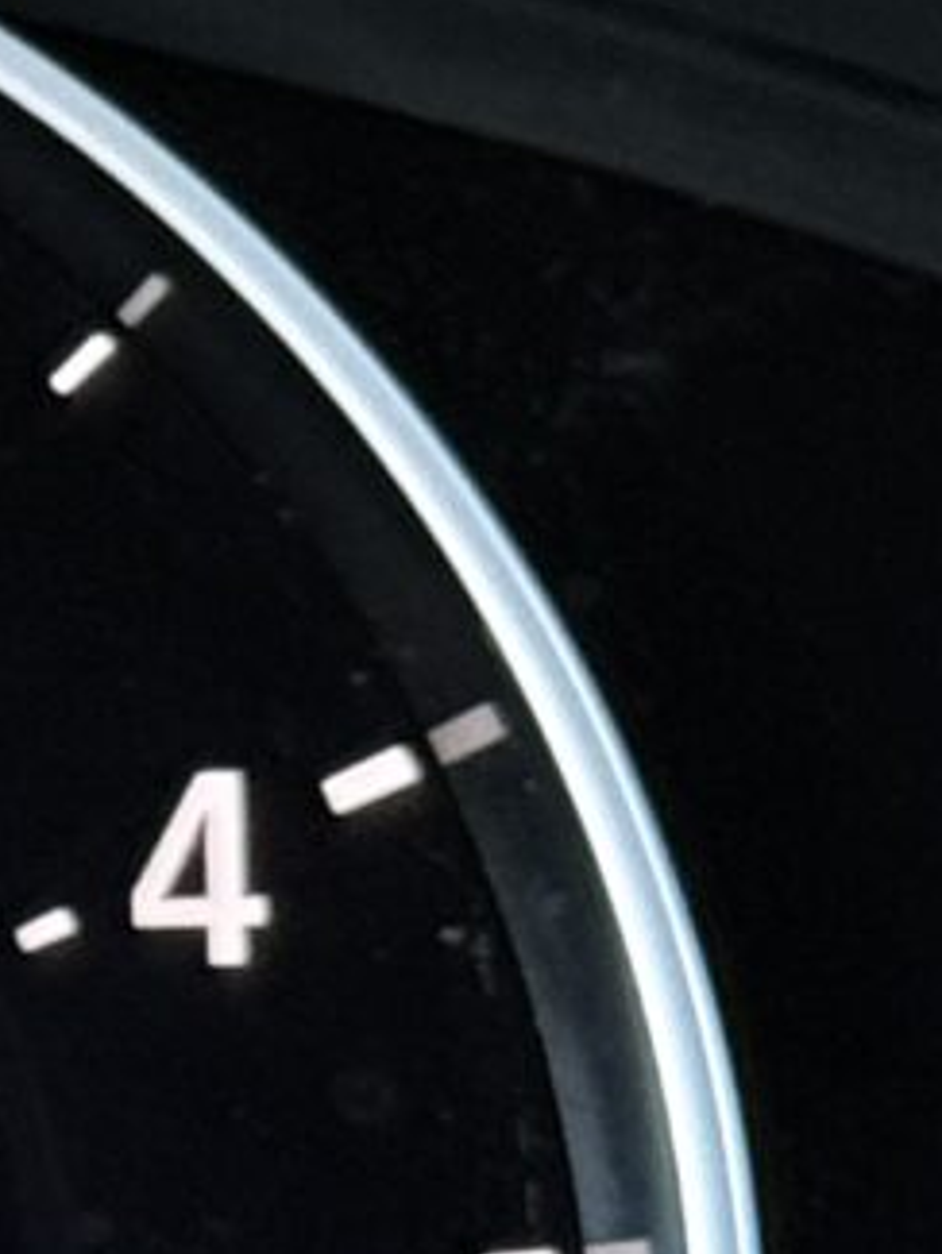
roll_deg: +1.4
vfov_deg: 5.2
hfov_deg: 3.7
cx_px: -3123
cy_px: 903
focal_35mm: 378
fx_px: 13706
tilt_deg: -18.8
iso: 200
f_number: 1.78
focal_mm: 6.76
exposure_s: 1/71
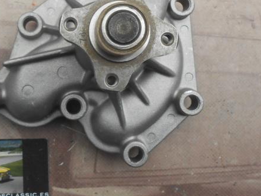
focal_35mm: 47
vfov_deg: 30.6
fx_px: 354
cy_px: 60
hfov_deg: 39.4
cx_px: 67
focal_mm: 4.6
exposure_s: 1/30
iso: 160
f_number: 3.5
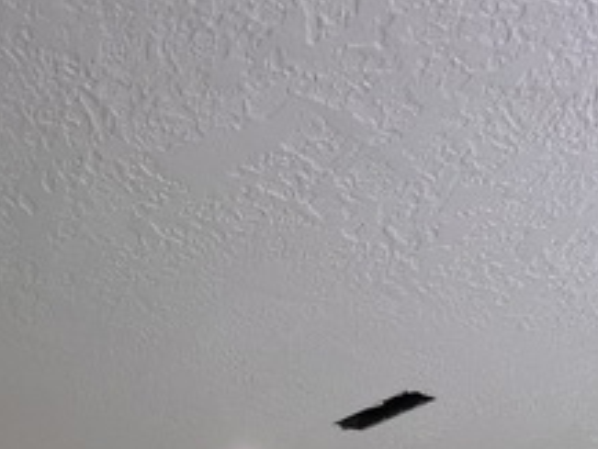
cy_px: 828
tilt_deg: -8.0
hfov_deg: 44.9
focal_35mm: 40
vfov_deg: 21.4
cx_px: 135
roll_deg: -1.5
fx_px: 691
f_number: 1.8
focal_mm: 1.57
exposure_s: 1/120
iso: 200
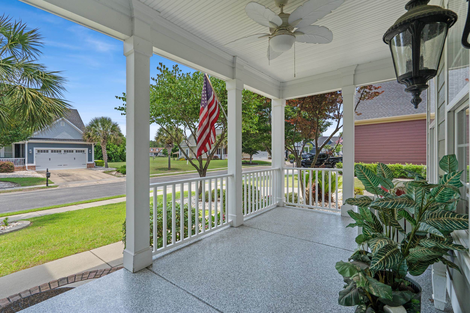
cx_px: 235
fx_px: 209
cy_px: 156
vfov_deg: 73.8
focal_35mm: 16
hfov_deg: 96.7
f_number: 8
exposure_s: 1/100
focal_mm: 16
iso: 250
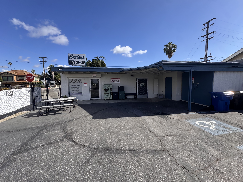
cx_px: 122
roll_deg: +0.5
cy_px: 91
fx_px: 98
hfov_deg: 102.1
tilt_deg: -3.3
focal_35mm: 14
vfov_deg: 85.7
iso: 50
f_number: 2.2
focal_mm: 2.22
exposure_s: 1/968
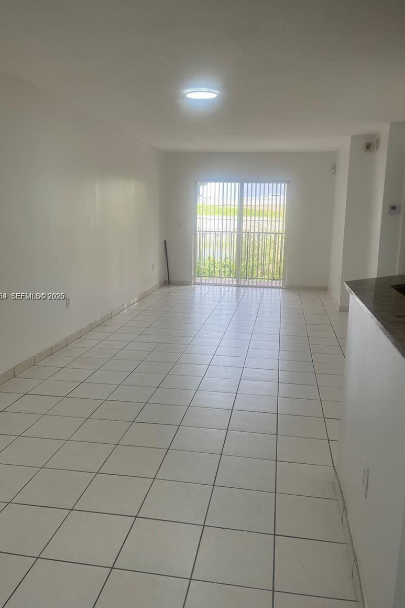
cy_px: 297
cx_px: 203
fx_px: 472
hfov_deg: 46.4
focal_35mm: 28
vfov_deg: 65.5
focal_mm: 5.1
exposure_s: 1/181
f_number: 1.6
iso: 40
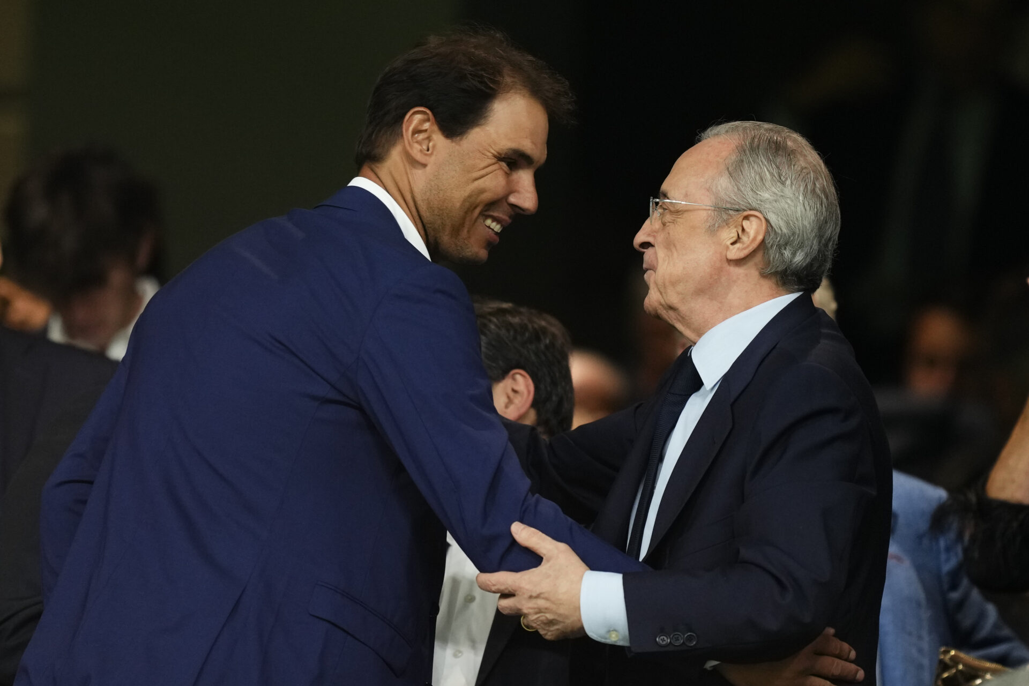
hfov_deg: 5.2
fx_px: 11432
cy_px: 343
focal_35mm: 400
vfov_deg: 3.4
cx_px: 514
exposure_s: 1/400
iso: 2000
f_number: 2.8
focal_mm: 400
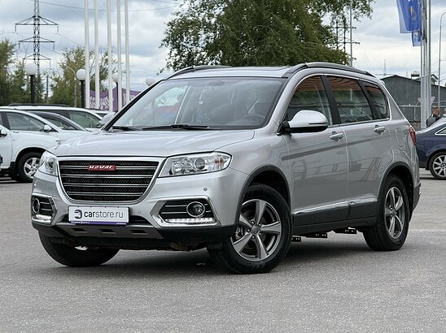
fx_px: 1545
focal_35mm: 120
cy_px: 166
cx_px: 223
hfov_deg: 16.4
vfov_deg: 12.3
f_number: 2.8
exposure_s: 1/591
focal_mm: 15.66
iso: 50
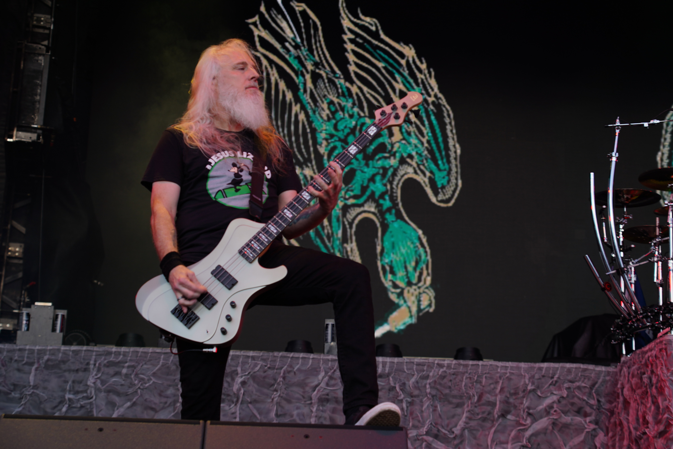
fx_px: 1271
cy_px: 224
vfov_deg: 20.0
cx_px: 336
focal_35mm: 68
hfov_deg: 29.7
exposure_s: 1/100
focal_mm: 68
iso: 125
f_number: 4.5
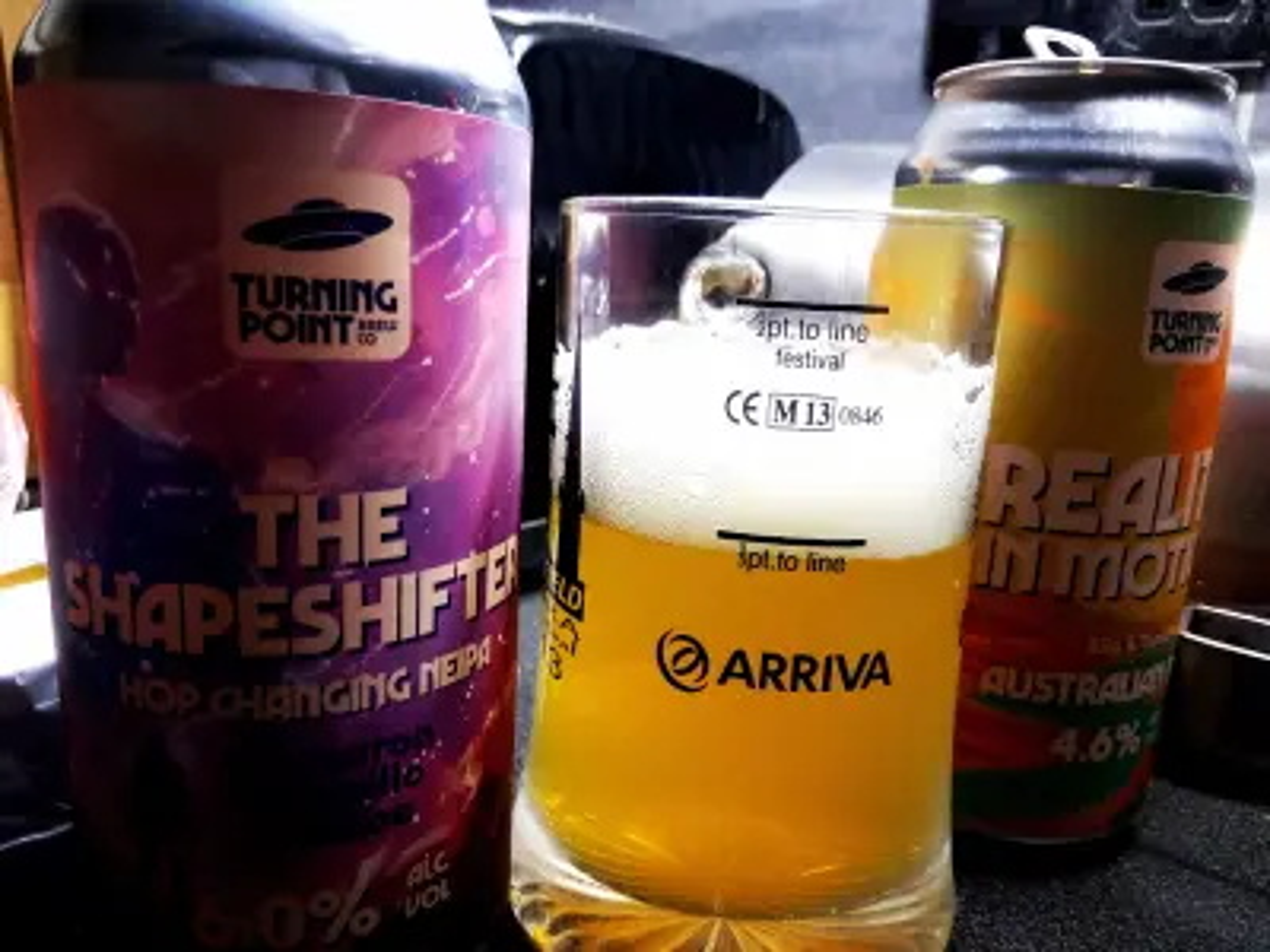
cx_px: 635
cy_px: 476
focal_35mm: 28
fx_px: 1027
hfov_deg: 63.4
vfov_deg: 49.7
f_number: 2
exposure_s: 1/25.1
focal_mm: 3.54
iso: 427
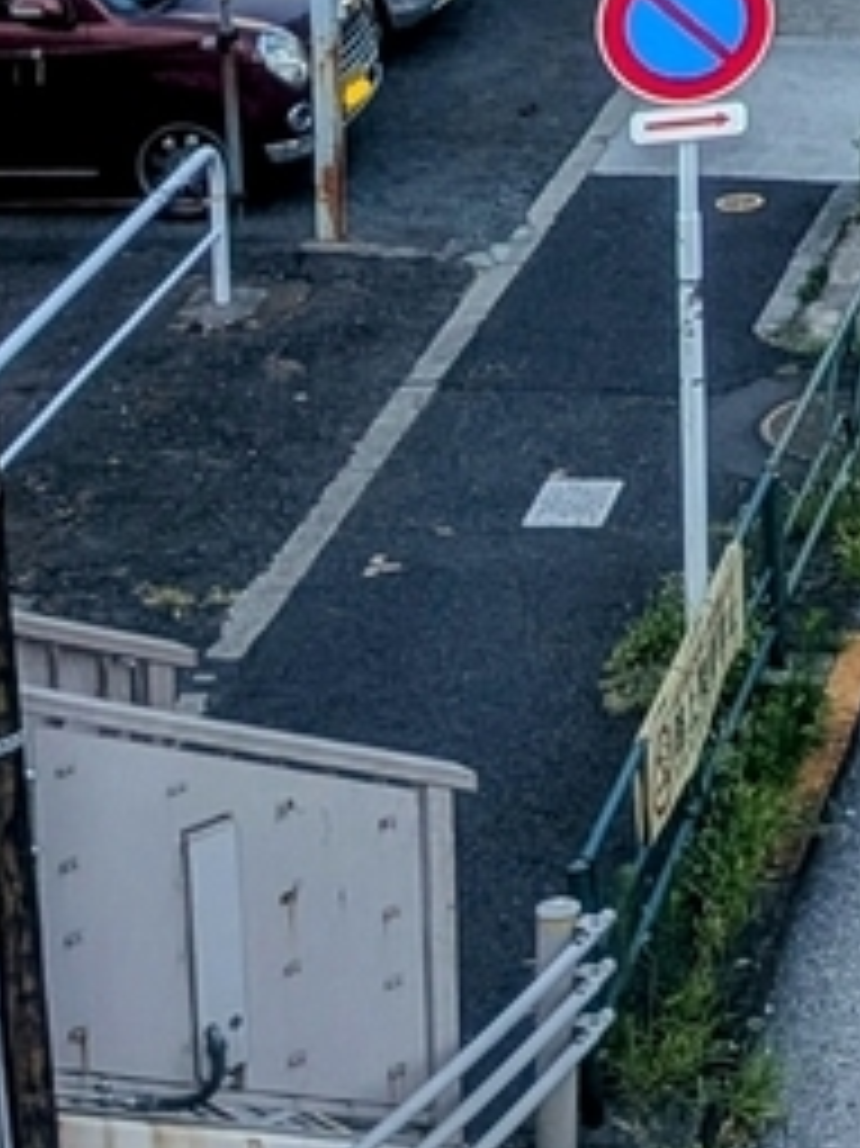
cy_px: -207
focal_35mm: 113
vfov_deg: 16.7
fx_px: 3746
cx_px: 1788
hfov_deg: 11.6
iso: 27
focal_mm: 4.53
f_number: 1.7
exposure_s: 1/1527
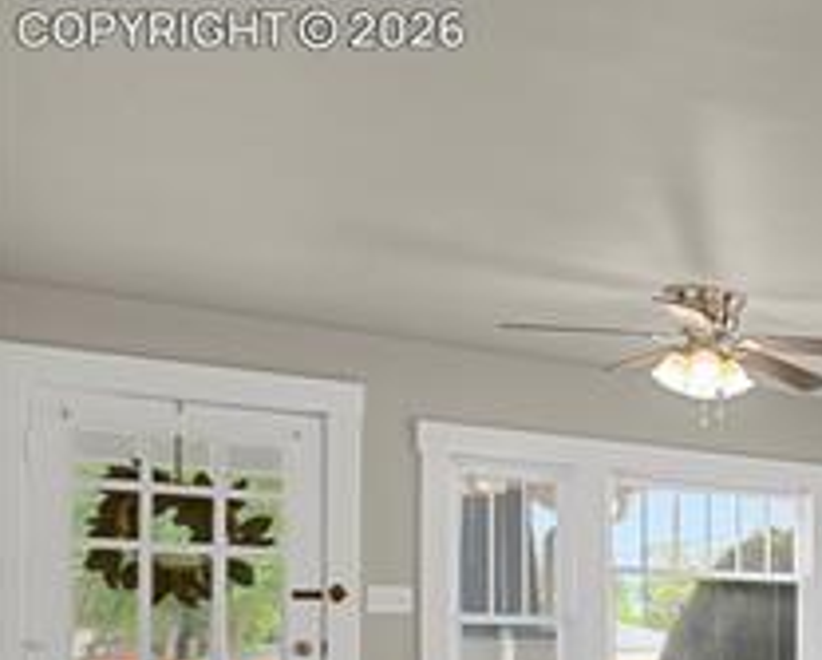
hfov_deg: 26.5
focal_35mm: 49
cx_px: 1253
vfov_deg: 28.8
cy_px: 672
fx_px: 1194
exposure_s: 1
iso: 250
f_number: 8
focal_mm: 17
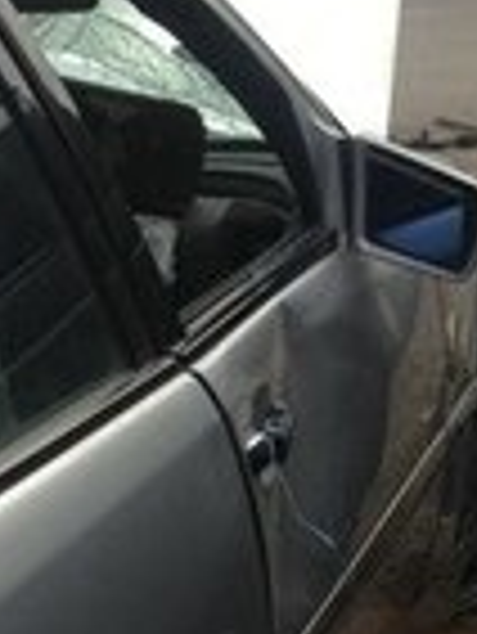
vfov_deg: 16.0
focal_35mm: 116
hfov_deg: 12.5
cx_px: -81
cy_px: 836
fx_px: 2128
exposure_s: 1/847
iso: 50
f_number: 2.4
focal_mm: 4.12
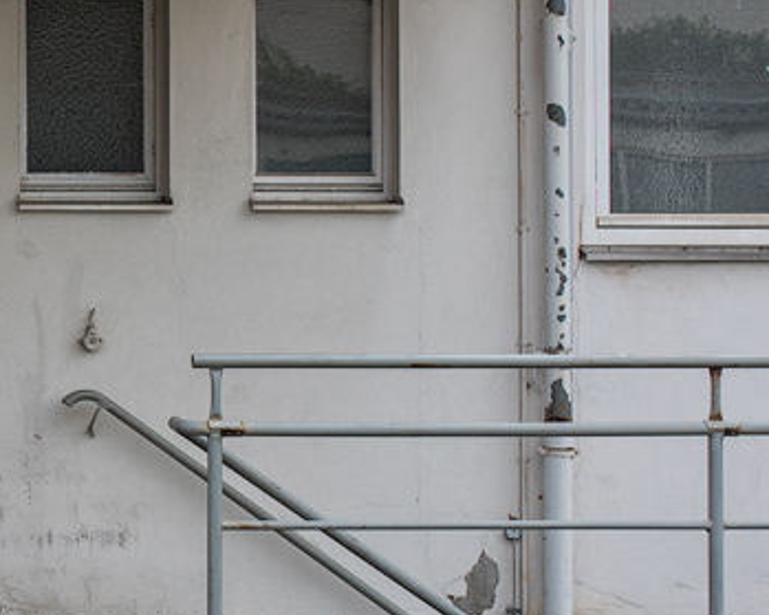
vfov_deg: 13.6
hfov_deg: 15.9
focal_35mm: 113
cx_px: -304
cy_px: 294
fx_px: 2571
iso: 100
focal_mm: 35
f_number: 4
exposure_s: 1/640
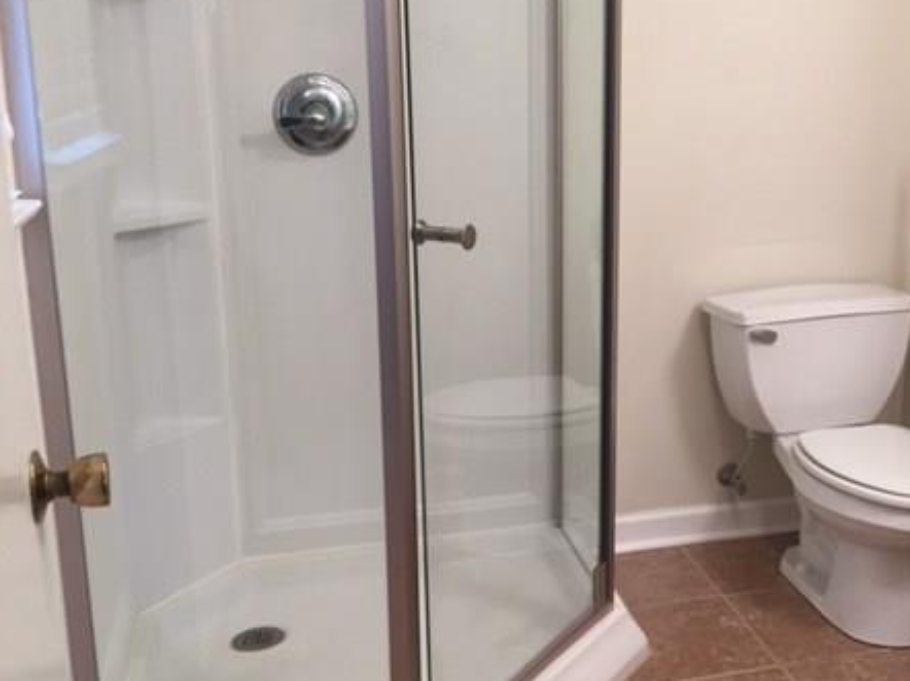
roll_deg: -0.9
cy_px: 331
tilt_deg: -13.9
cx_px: 657
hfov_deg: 43.7
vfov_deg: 34.3
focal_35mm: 42
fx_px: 1104
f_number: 2.2
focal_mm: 4.15
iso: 50
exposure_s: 1/30
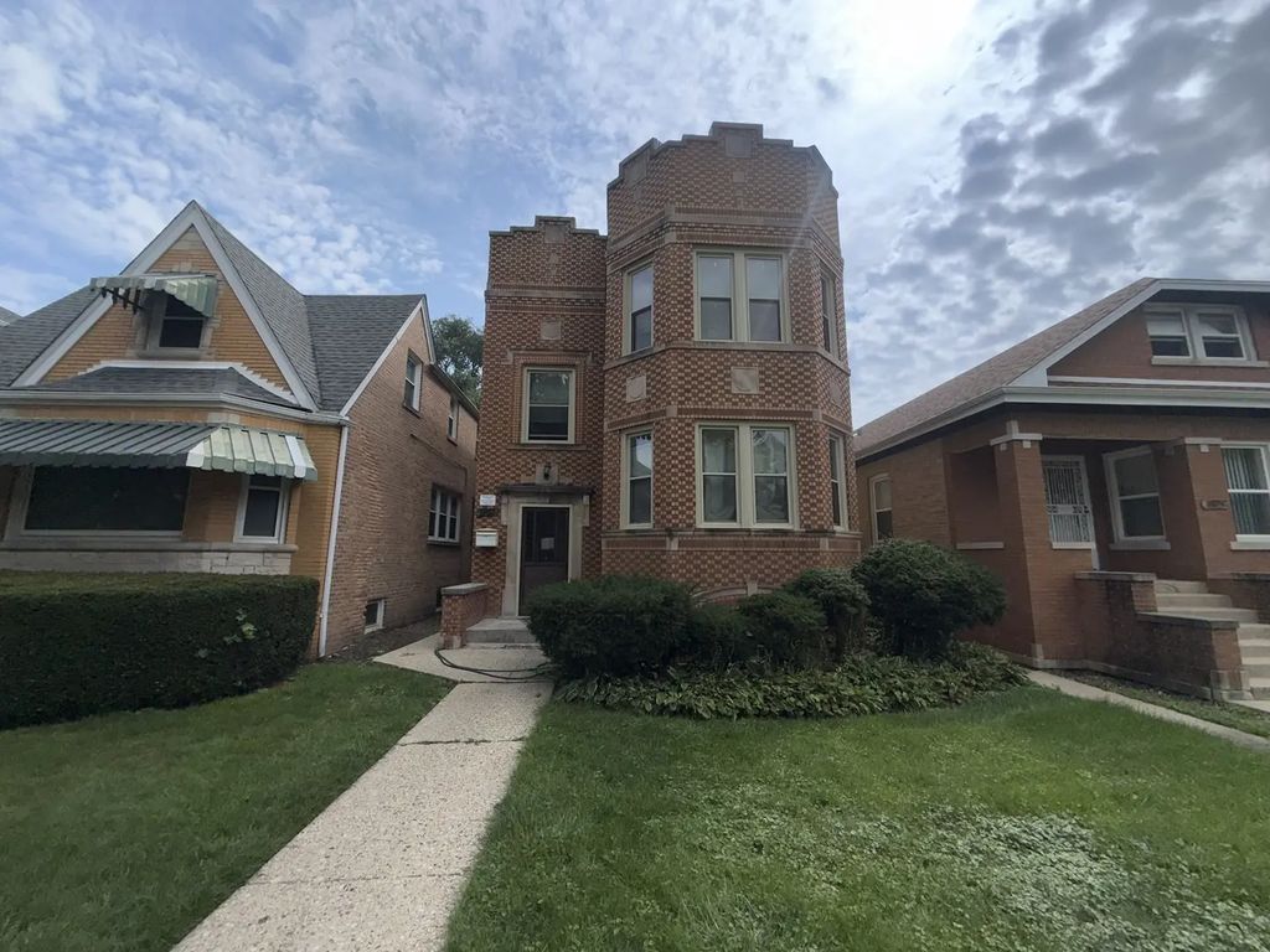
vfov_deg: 85.7
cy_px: 476
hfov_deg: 102.1
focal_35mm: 14
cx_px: 635
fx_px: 514
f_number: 2.2
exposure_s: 1/2024
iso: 16
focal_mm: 2.22
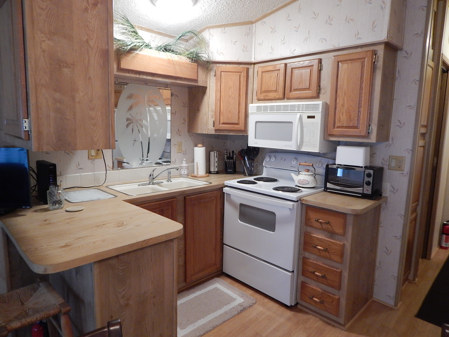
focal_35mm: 23
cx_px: 224
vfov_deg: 58.9
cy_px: 168
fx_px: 298
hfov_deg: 73.9
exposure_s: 1/30
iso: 400
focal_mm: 4
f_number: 3
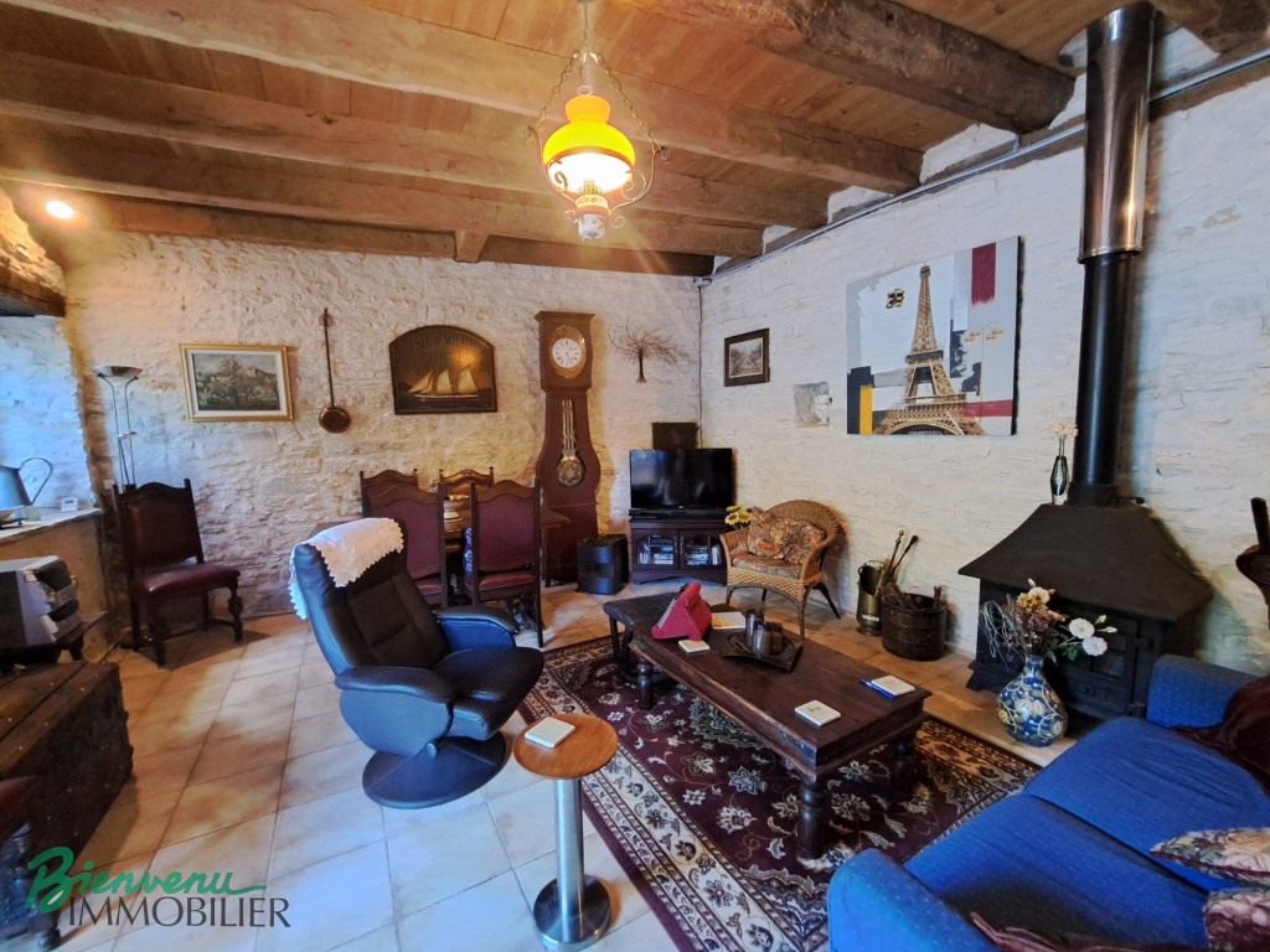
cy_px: 476
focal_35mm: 13
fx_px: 477
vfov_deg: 89.9
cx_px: 635
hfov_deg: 106.2
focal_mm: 1.74
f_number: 2.2
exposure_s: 1/20
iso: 500
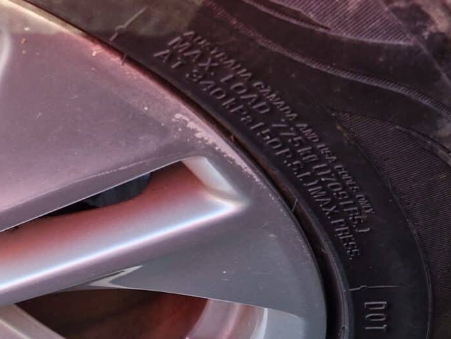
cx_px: -96
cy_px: 240
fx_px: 886
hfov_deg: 25.5
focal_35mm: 68
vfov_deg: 21.5
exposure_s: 1/180
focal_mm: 5.4
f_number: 1.8
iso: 125
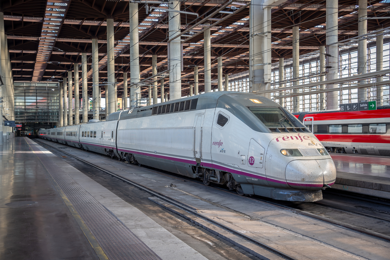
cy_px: 130
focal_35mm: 38
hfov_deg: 50.7
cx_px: 195
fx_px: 412
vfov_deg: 35.1
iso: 200
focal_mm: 38
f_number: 5.6
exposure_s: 1/80
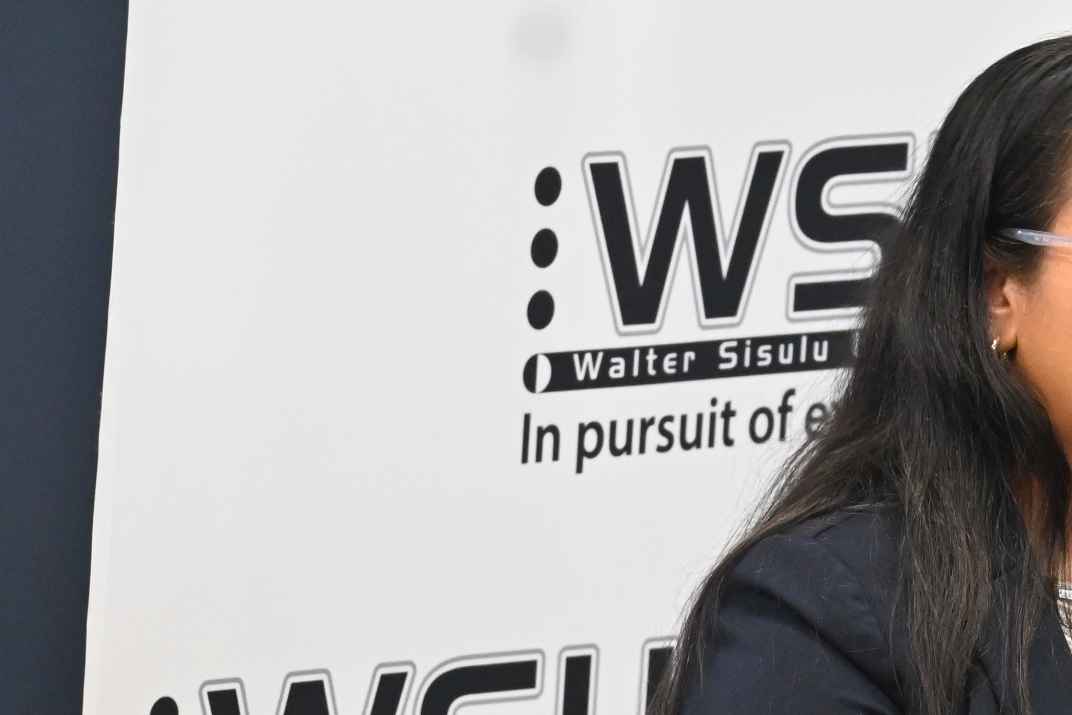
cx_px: 972
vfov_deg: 2.6
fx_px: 15455
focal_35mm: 519
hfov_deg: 4.0
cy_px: 631
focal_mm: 130
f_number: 5.3
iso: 3200
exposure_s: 1/80
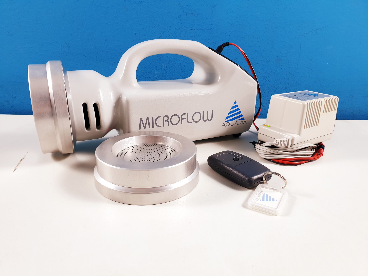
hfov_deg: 67.3
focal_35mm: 26
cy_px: 138
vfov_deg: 53.1
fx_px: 276
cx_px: 184
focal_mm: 4.3
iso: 80
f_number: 2.4
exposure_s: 1/50
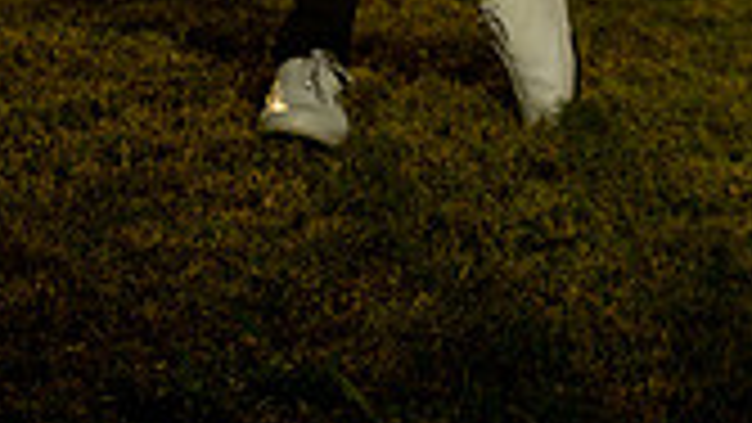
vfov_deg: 7.0
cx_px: 252
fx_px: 3271
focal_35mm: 164
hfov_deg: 13.1
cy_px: -544
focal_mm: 58
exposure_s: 1/250
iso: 400
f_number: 4.5
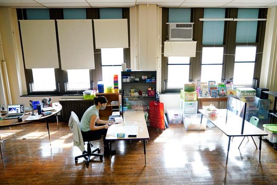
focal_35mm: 24
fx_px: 185
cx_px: 138
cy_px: 92
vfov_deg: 53.1
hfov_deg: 73.8
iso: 1600
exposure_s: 1/320
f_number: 2.8
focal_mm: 24
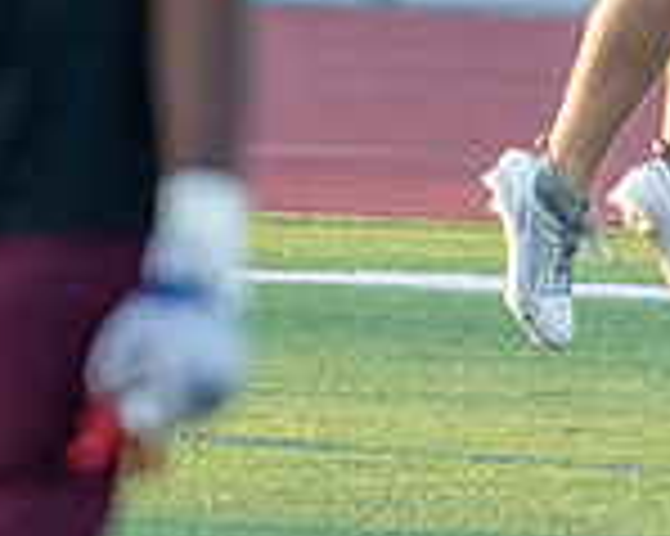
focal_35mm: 1386
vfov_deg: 1.1
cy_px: -577
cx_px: 761
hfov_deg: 1.4
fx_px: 27466
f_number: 2.8
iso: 800
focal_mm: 200
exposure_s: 1/1250
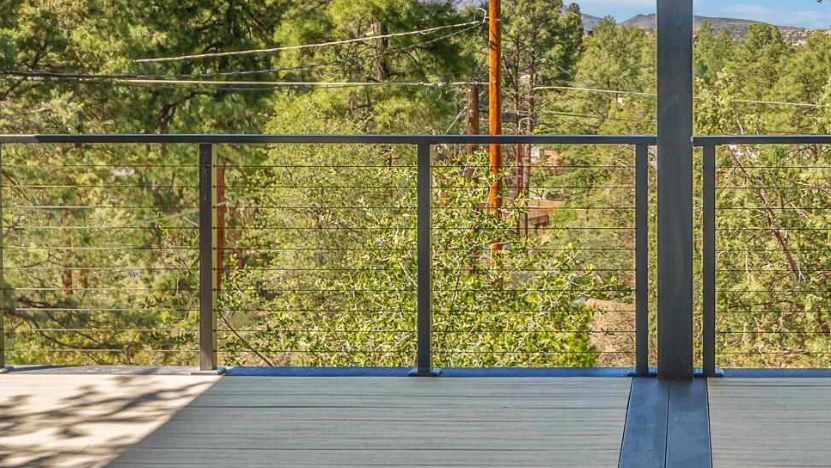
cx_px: 682
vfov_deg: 22.7
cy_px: 80
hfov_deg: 38.2
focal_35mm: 52
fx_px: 1146
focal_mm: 16
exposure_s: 1/400
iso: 100
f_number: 1.8
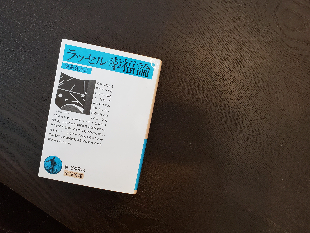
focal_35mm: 26
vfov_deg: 53.1
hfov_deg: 67.3
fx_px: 233
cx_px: 155
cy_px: 116
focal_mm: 4.3
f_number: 2.4
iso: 250
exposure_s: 1/33
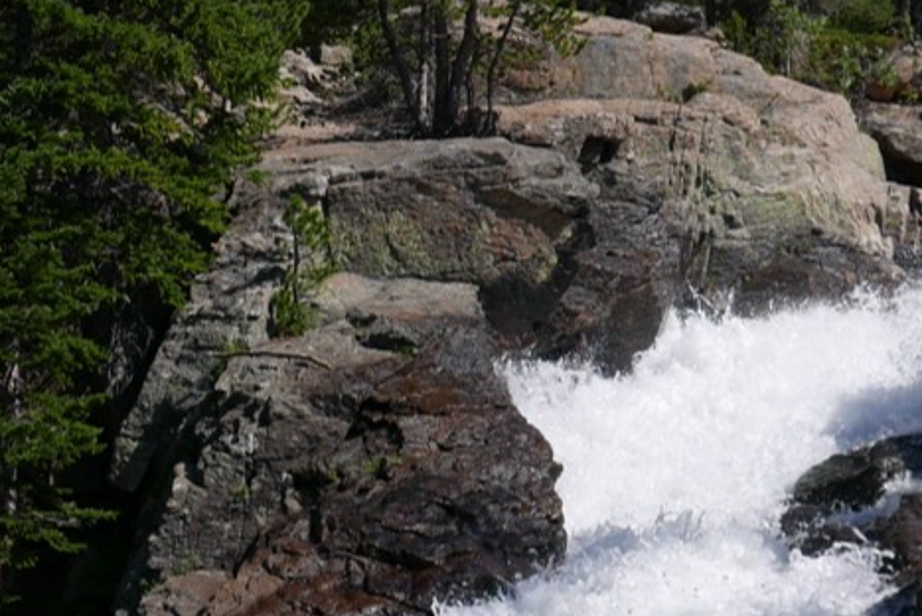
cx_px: 166
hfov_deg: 20.9
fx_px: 2460
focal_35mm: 96
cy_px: 232
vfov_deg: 14.3
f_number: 2.1
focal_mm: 12.5
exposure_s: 1/8000
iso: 200
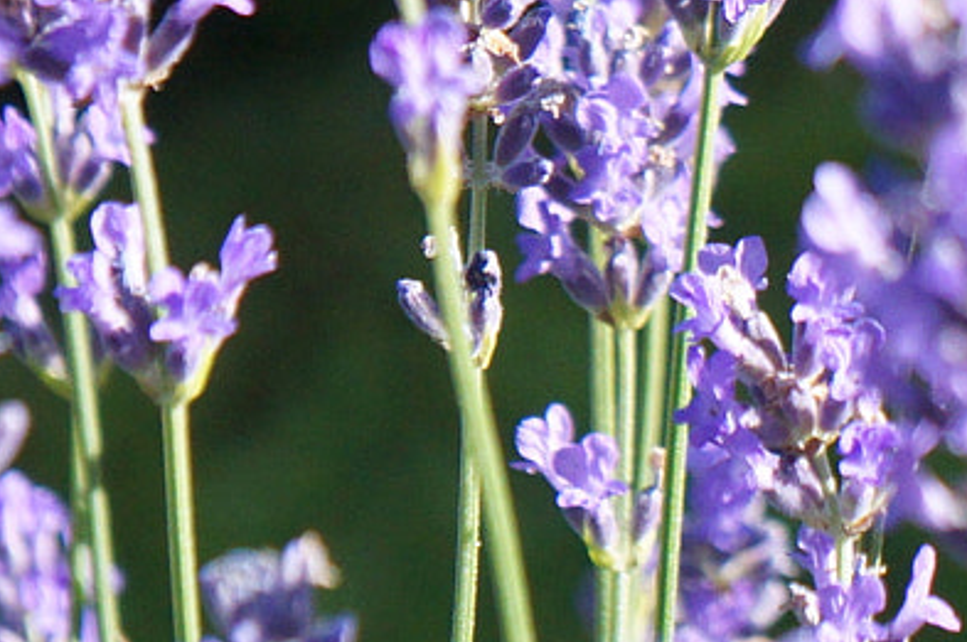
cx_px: 802
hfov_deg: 6.1
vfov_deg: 4.1
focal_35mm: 336
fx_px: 9015
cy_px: -352
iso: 1250
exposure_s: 1/2000
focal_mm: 55
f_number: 5.6
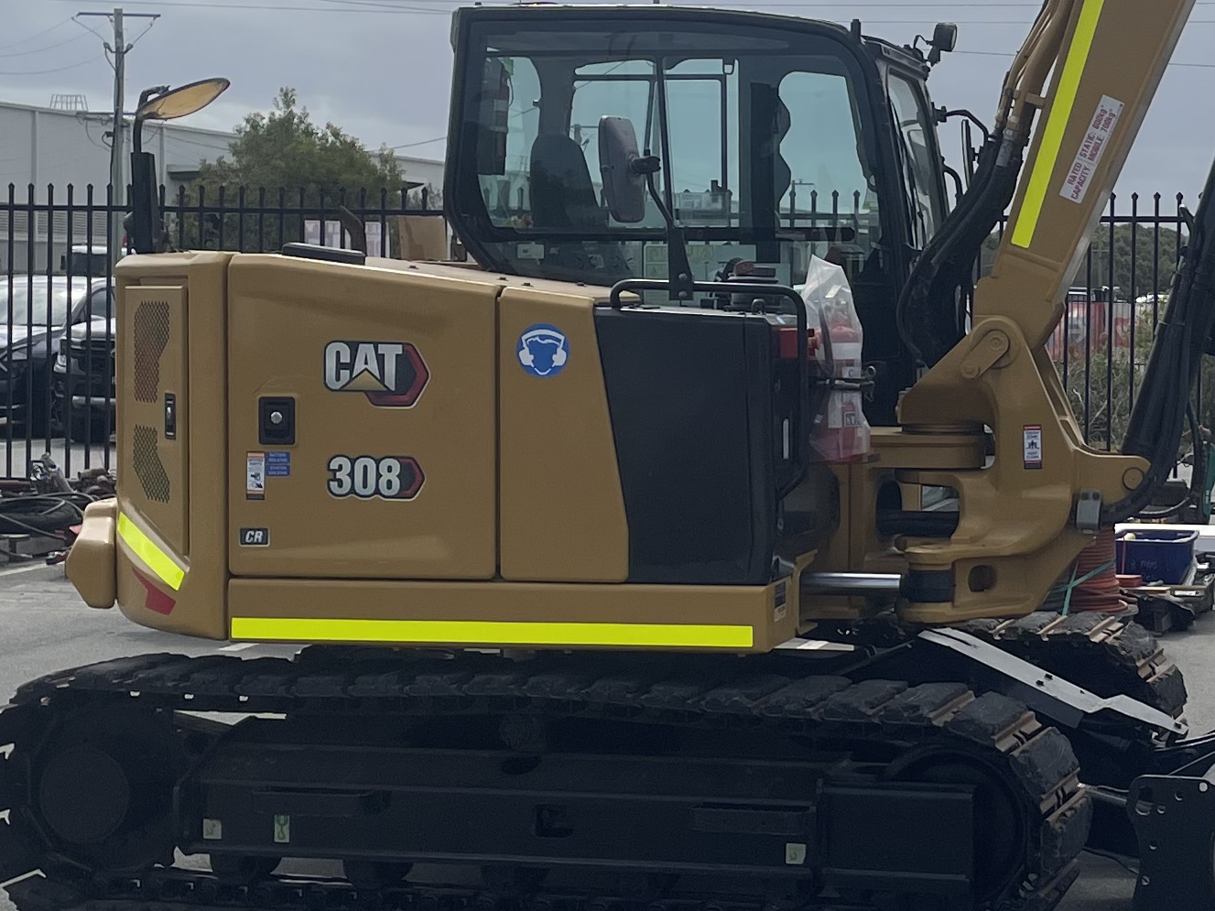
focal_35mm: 79
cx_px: 985
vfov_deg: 18.7
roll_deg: -0.4
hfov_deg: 24.3
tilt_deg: -1.9
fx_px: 2773
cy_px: 409
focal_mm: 4.2
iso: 32
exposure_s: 1/7813
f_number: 1.6
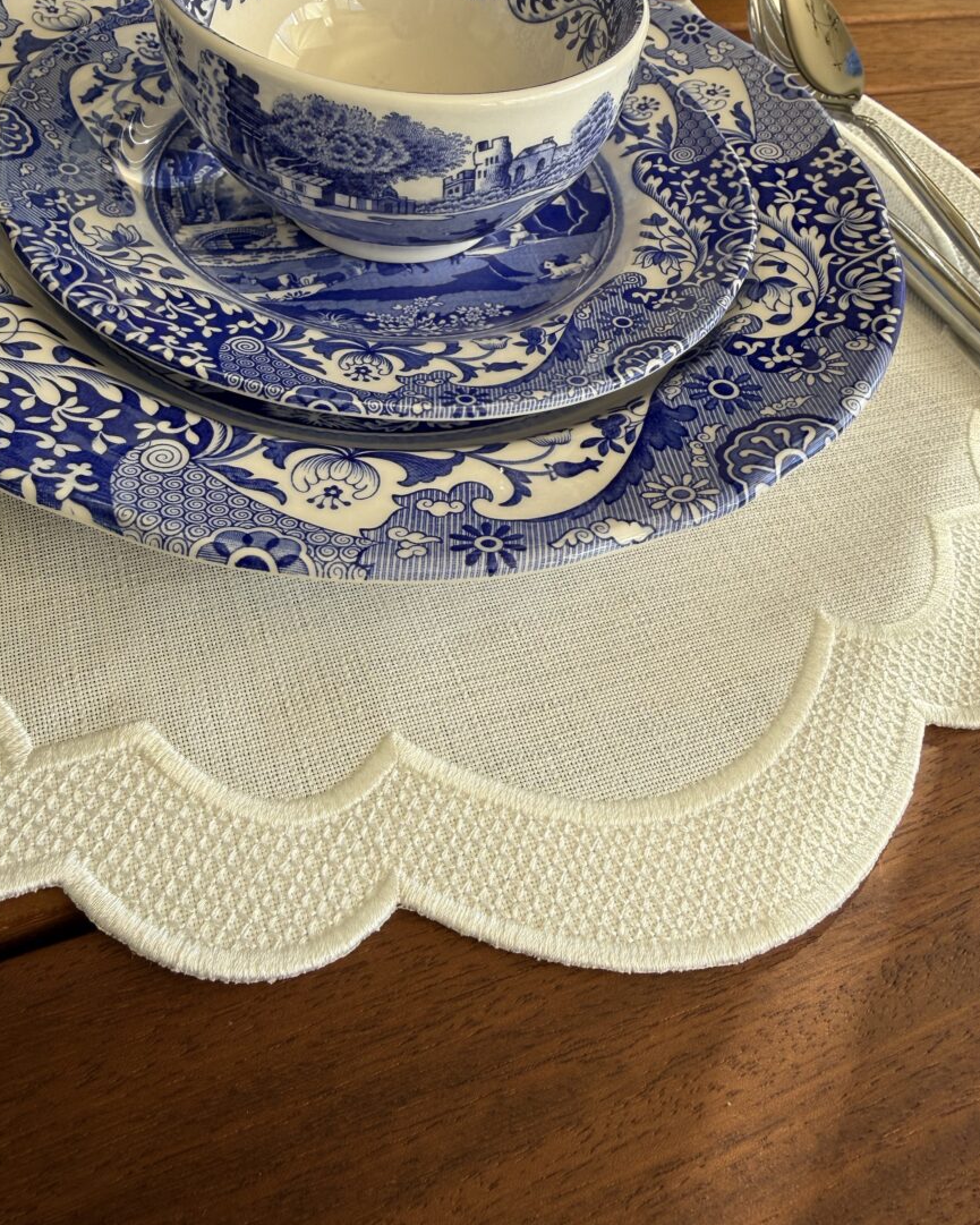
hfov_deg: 54.9
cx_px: 474
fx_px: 943
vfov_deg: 65.9
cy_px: 563
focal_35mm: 26
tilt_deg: -48.6
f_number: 2.2
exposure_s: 1/102
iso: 40
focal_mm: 2.22
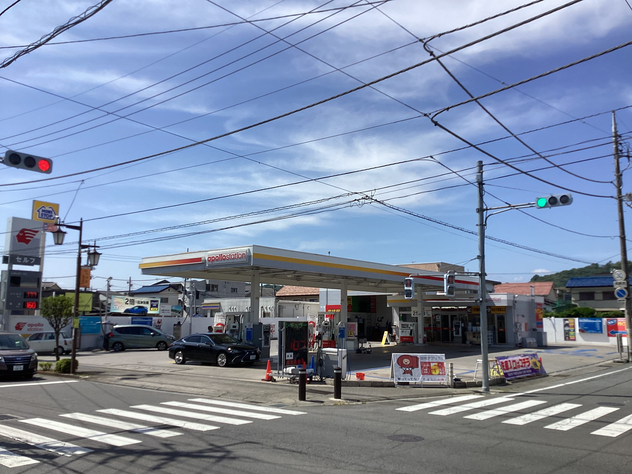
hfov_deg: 58.4
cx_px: 316
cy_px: 237
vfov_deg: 45.4
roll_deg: -0.9
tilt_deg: +9.9
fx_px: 566
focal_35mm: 31
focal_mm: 3.3
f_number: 2.4
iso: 25
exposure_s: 1/2092
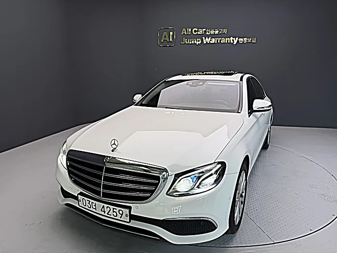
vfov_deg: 56.8
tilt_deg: -11.8
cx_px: 168
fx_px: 234
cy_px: 126
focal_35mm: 24
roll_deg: -0.2
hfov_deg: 71.6
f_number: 1.78
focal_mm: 6.76
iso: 80
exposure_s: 1/120
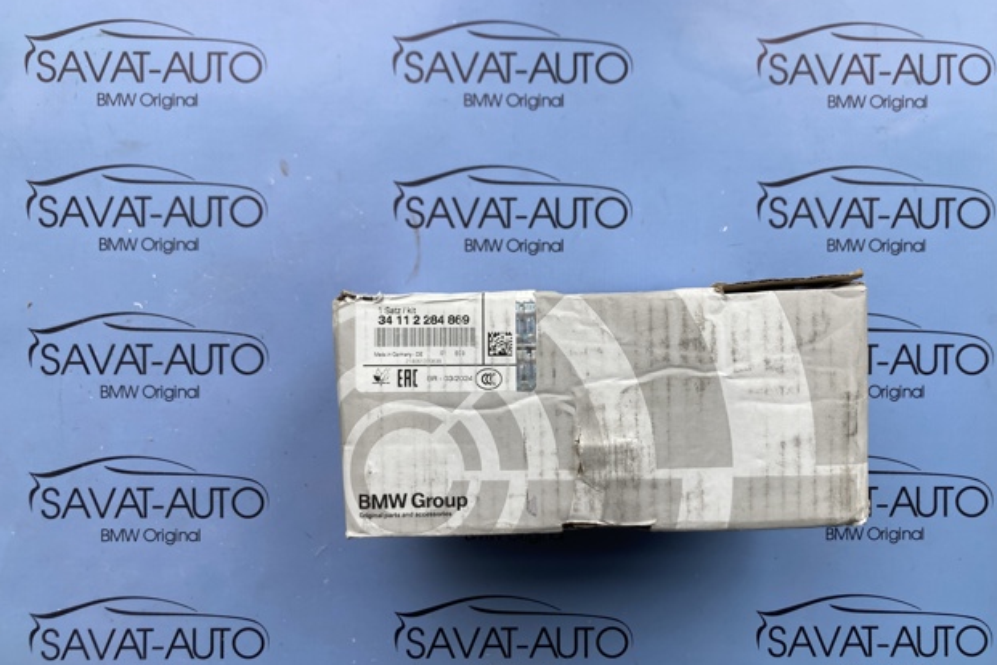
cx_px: 512
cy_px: 351
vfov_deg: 43.6
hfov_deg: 61.9
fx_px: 831
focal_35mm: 30
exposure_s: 1/121
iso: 20
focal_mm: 3.99
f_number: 1.8
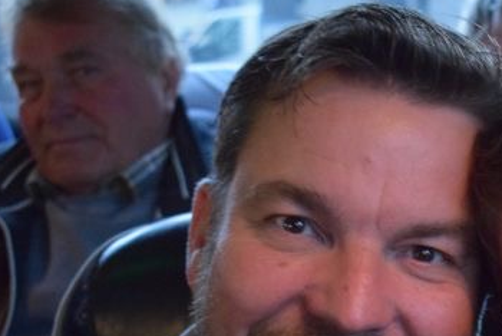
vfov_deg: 12.8
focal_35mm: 106
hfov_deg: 18.8
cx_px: 488
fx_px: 1481
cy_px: 314
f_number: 4.2
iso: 6400
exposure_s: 1/15
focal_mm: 31
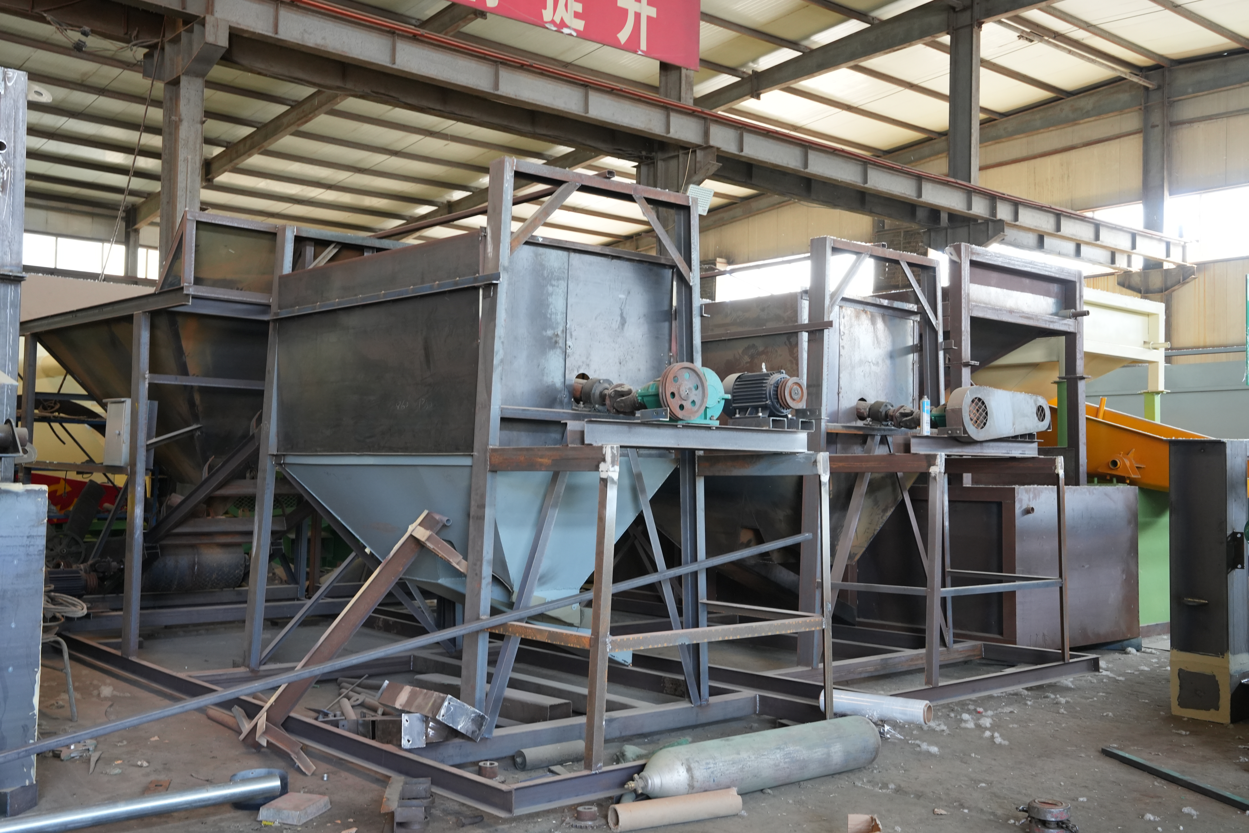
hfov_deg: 54.4
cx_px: 624
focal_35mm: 35
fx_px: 1214
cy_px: 416
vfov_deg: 37.9
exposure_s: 1/25
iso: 2000
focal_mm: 35
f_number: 8
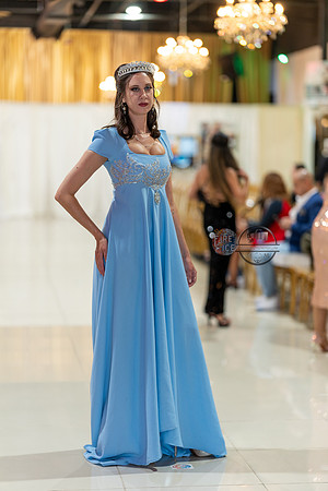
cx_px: 164
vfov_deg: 23.9
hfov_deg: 16.1
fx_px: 1162
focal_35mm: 85
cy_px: 246
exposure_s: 1/160
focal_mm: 85
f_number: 1.4
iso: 160
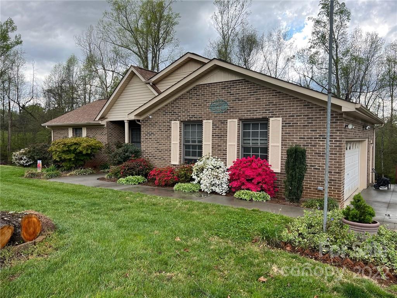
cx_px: 198
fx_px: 298
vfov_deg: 53.1
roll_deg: -0.3
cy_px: 149
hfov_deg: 67.3
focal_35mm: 26
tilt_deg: -3.2
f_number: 1.5
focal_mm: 5.7
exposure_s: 1/1000
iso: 50
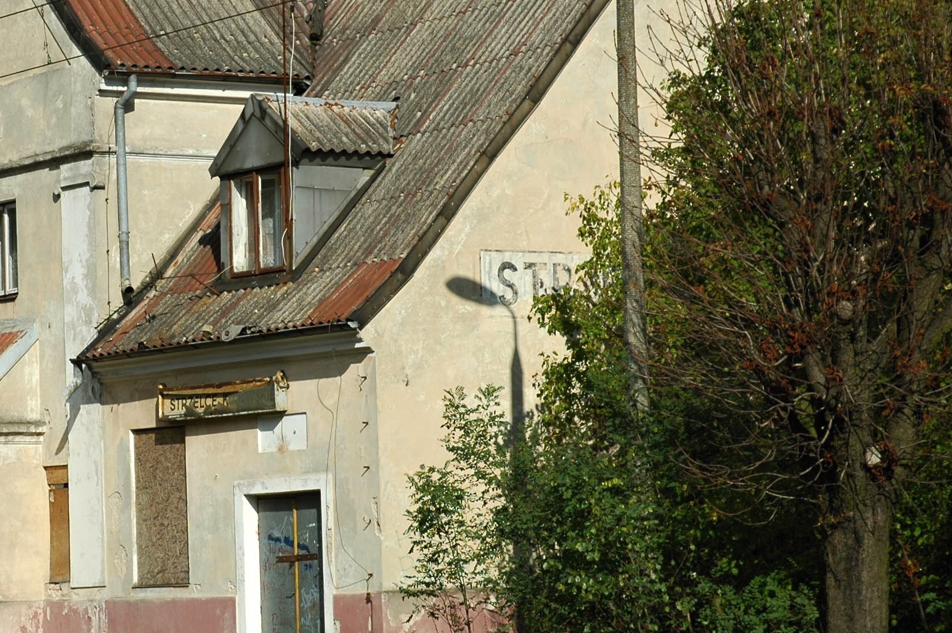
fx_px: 3752
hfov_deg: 14.4
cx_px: 236
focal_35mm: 142
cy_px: 243
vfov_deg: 9.6
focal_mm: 52
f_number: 8
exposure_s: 1/640
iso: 200
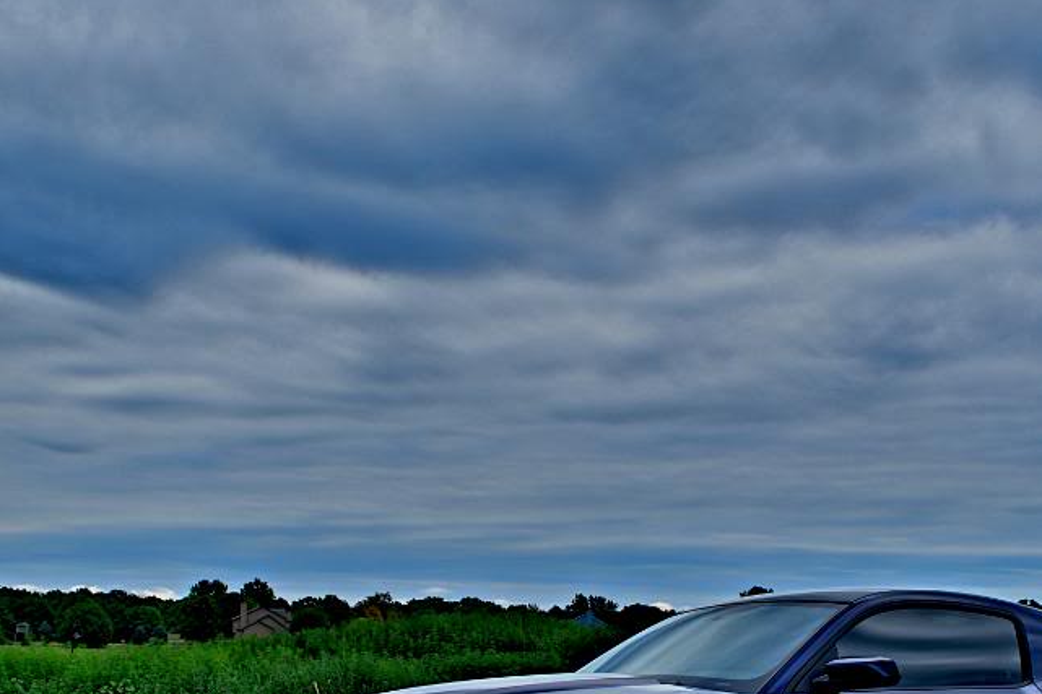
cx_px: 517
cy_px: 488
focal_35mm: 48
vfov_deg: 27.8
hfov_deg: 41.1
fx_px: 1389
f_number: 7.1
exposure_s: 1/100
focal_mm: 20
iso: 100
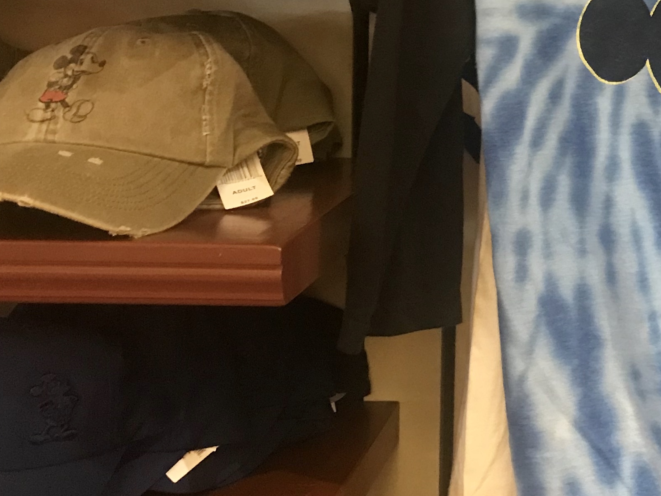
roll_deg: -1.3
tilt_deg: -4.8
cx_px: 762
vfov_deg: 20.4
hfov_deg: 25.1
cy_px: 67
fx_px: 1356
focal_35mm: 71
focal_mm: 3.99
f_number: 1.8
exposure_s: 1/5
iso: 100
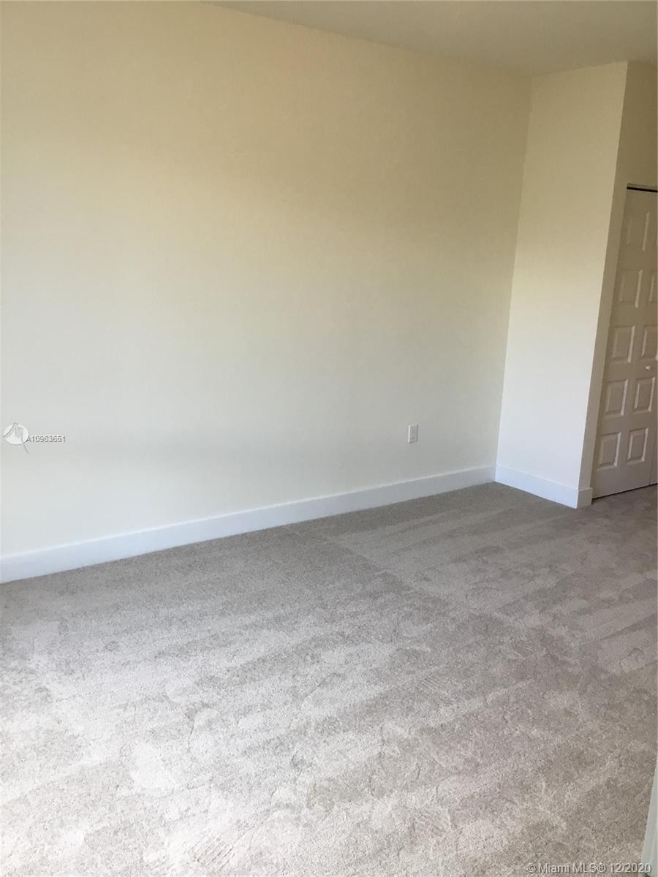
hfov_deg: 45.4
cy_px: 438
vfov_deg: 58.4
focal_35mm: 31
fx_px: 786
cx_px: 329
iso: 25
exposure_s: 1/30
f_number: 2.4
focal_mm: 3.3
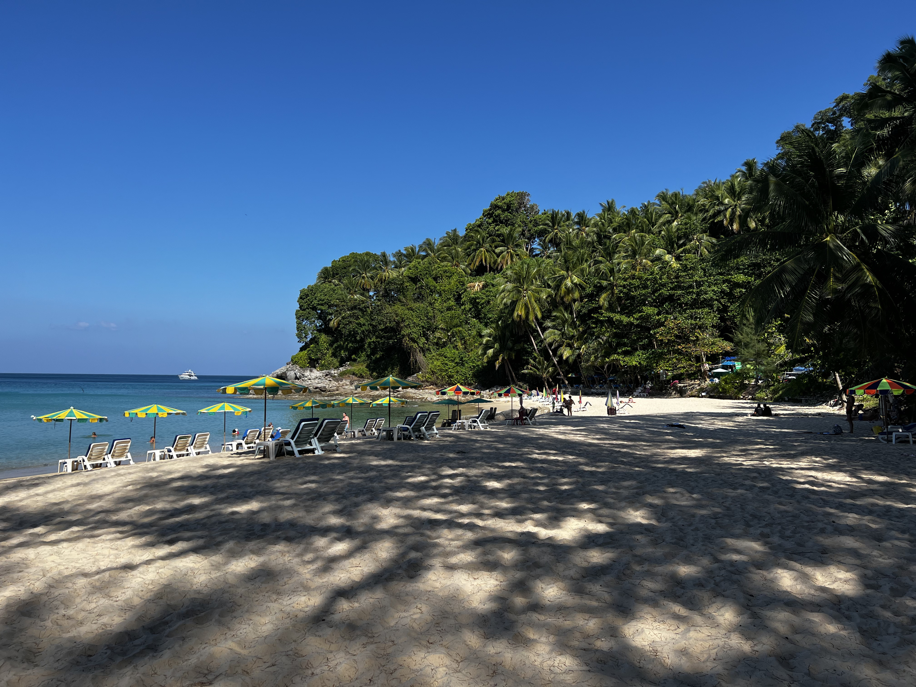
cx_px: 458
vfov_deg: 53.1
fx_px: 688
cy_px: 344
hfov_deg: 67.3
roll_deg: -0.7
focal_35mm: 26
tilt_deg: +3.2
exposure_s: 1/4274
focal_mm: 5.7
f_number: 1.5
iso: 50
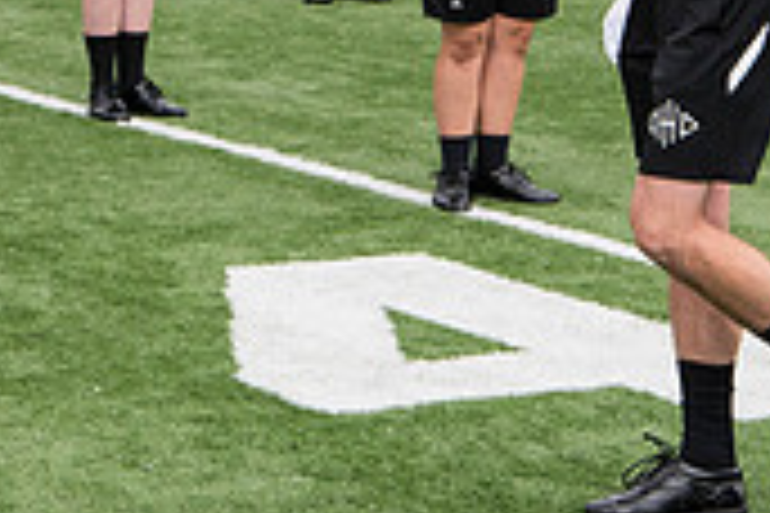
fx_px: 3764
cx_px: 270
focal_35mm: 176
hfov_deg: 11.7
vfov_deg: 7.7
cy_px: -236
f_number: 5.6
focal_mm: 52
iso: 640
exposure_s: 1/1600
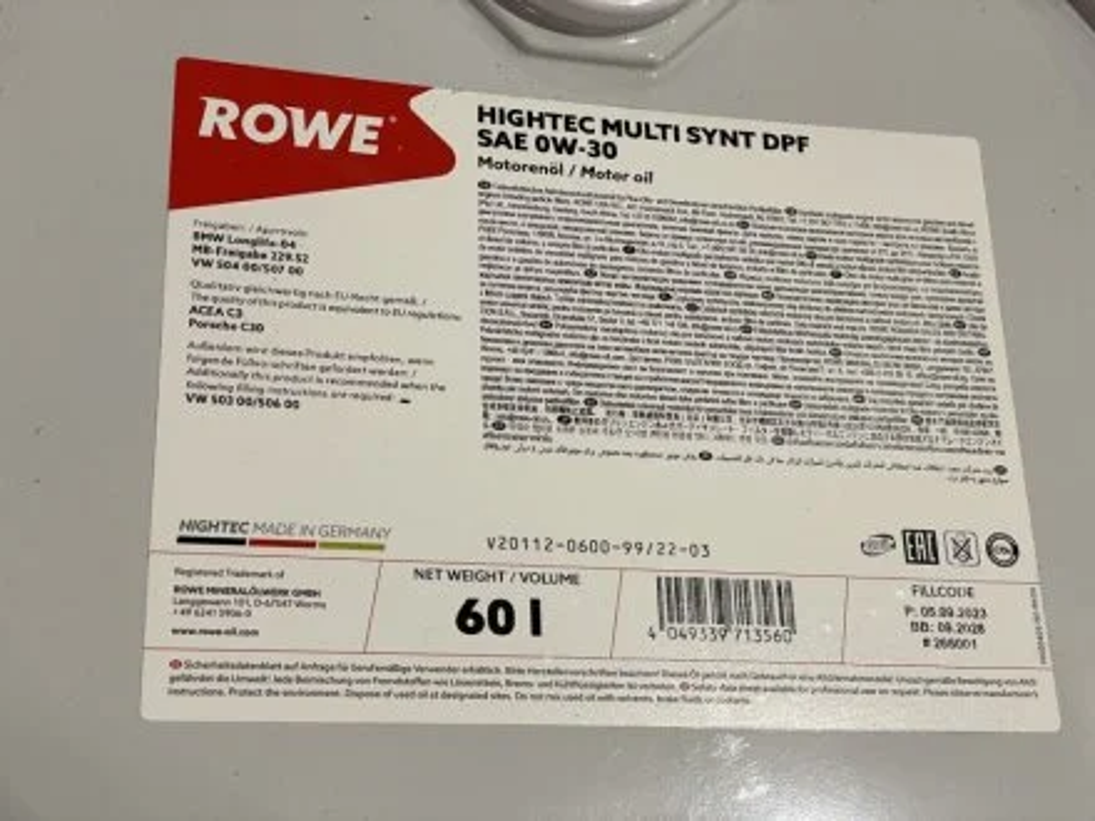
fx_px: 1645
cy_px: 410
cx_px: 548
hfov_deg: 36.8
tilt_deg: -66.2
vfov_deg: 28.0
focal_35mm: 52
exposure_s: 1/50
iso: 160
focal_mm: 6
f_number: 2
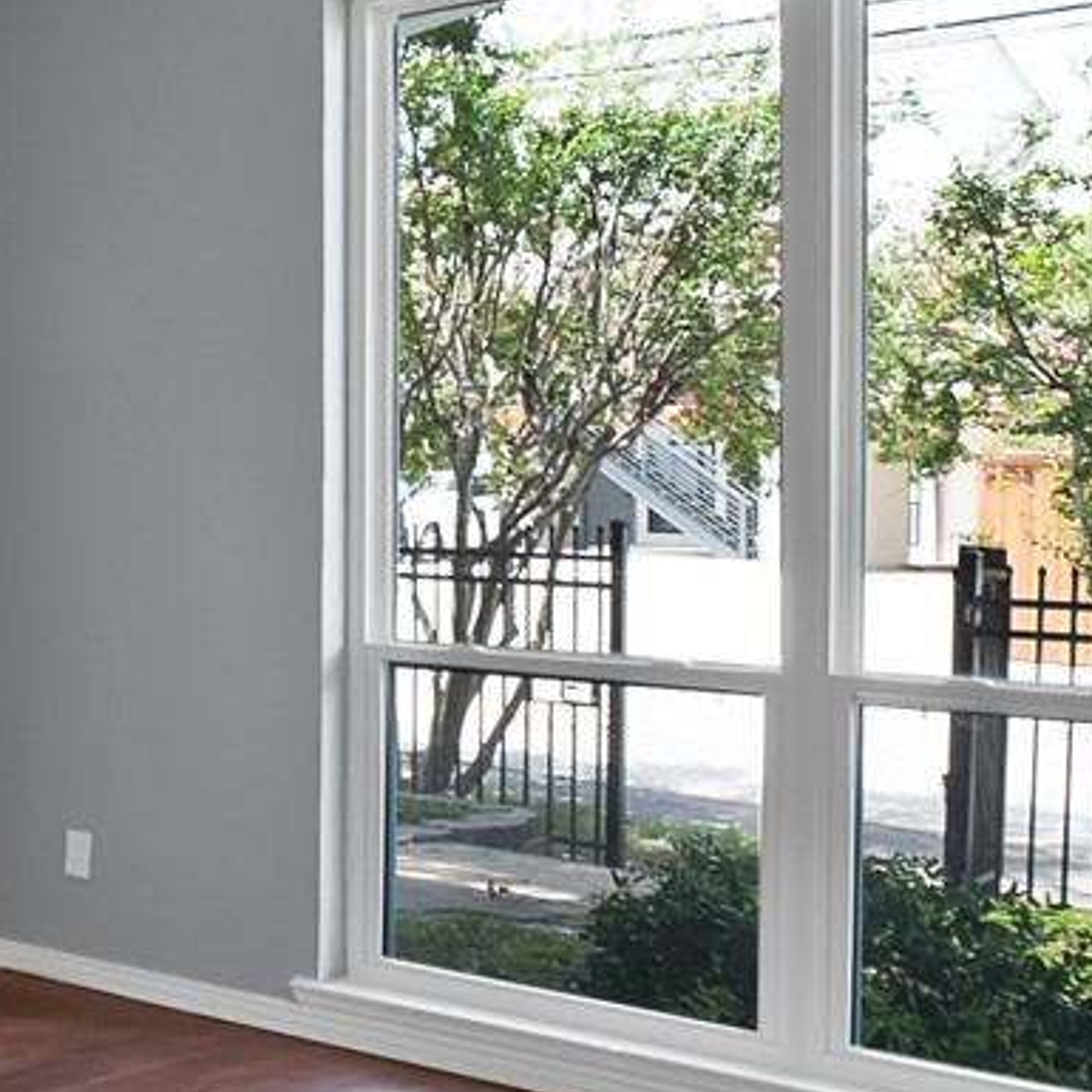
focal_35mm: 53
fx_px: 1892
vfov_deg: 32.2
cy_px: 502
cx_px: -732
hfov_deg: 22.8
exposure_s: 1/5
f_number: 9
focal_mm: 12
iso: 640
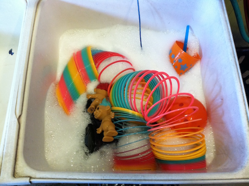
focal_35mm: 35
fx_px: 251
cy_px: 93
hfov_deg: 52.7
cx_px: 124
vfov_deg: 40.6
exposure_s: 1/15
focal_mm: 3.85
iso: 125
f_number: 2.8
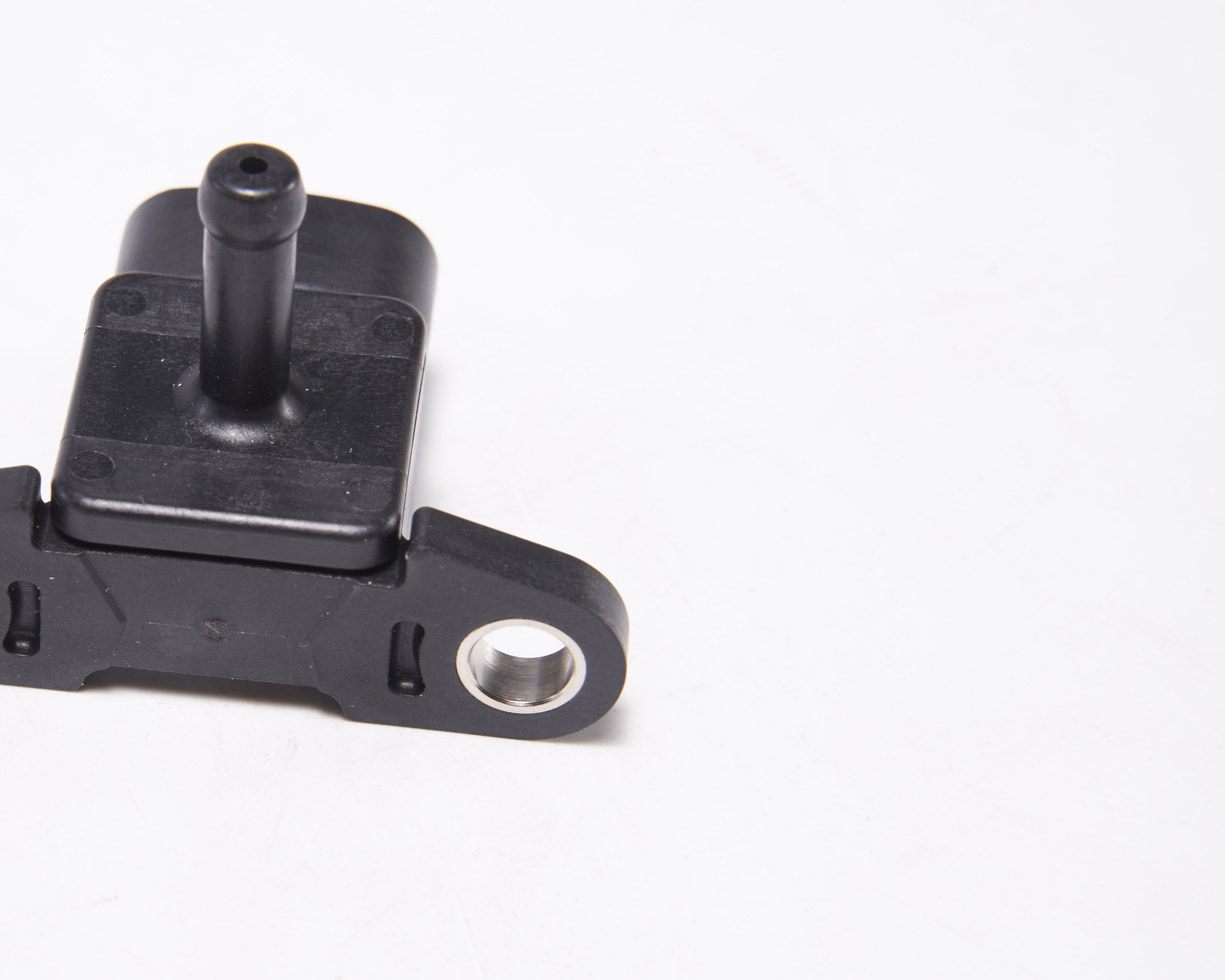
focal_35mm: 119
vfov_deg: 13.0
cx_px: 270
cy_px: 547
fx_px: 4314
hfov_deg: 16.1
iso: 100
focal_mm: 75
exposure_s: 1/80
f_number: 14
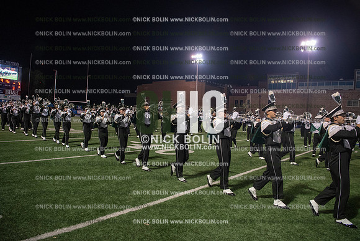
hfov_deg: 73.7
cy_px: 120
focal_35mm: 24
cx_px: 180
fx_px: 240
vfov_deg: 53.2
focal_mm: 24
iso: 3200
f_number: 3.2
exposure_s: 1/500
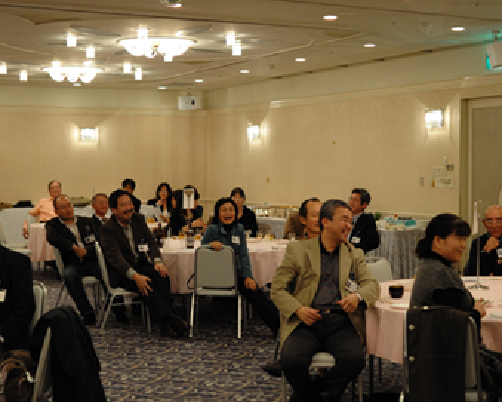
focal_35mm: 62
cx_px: 240
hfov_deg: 30.5
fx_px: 921
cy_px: 214
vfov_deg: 24.6
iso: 1000
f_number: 2.8
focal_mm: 35
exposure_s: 1/100
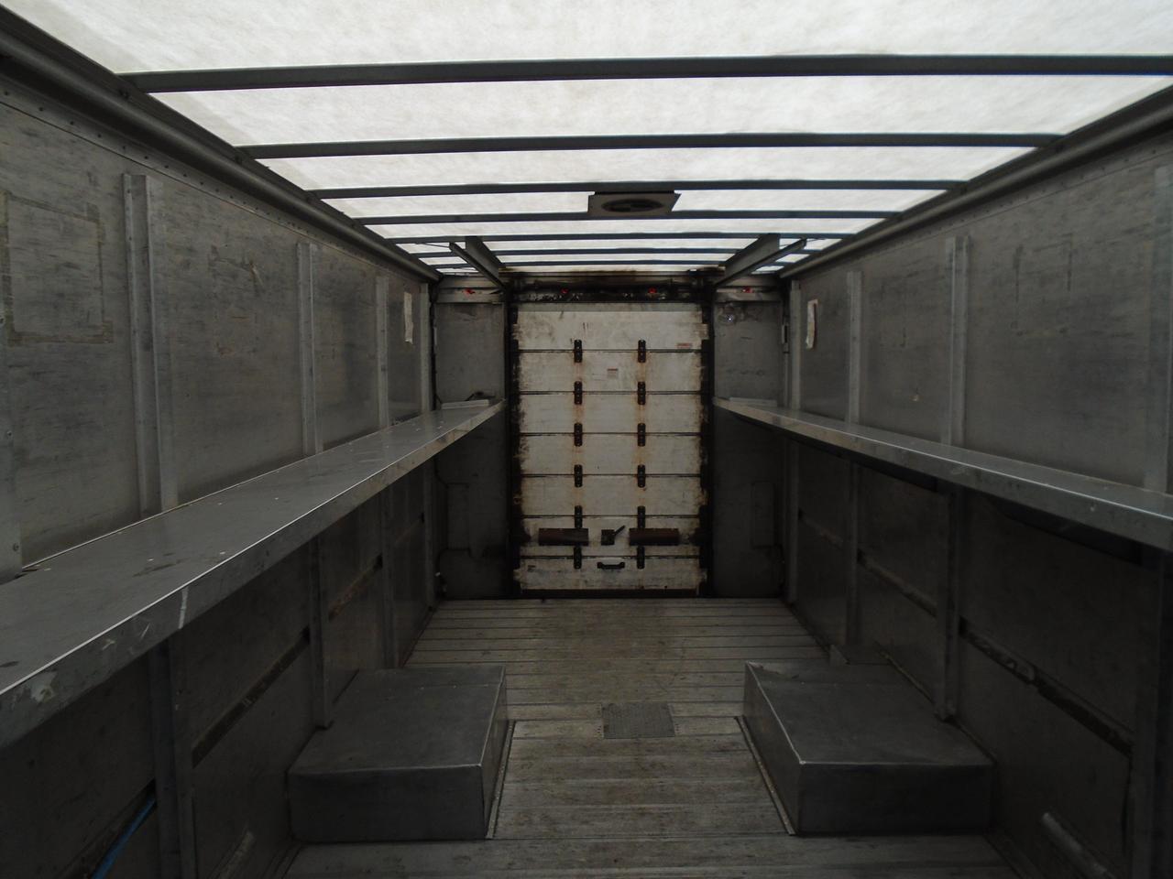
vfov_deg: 53.1
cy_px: 440
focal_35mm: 26
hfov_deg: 67.3
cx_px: 586
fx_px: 881
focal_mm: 4.6
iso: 100
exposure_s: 1/30
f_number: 3.2
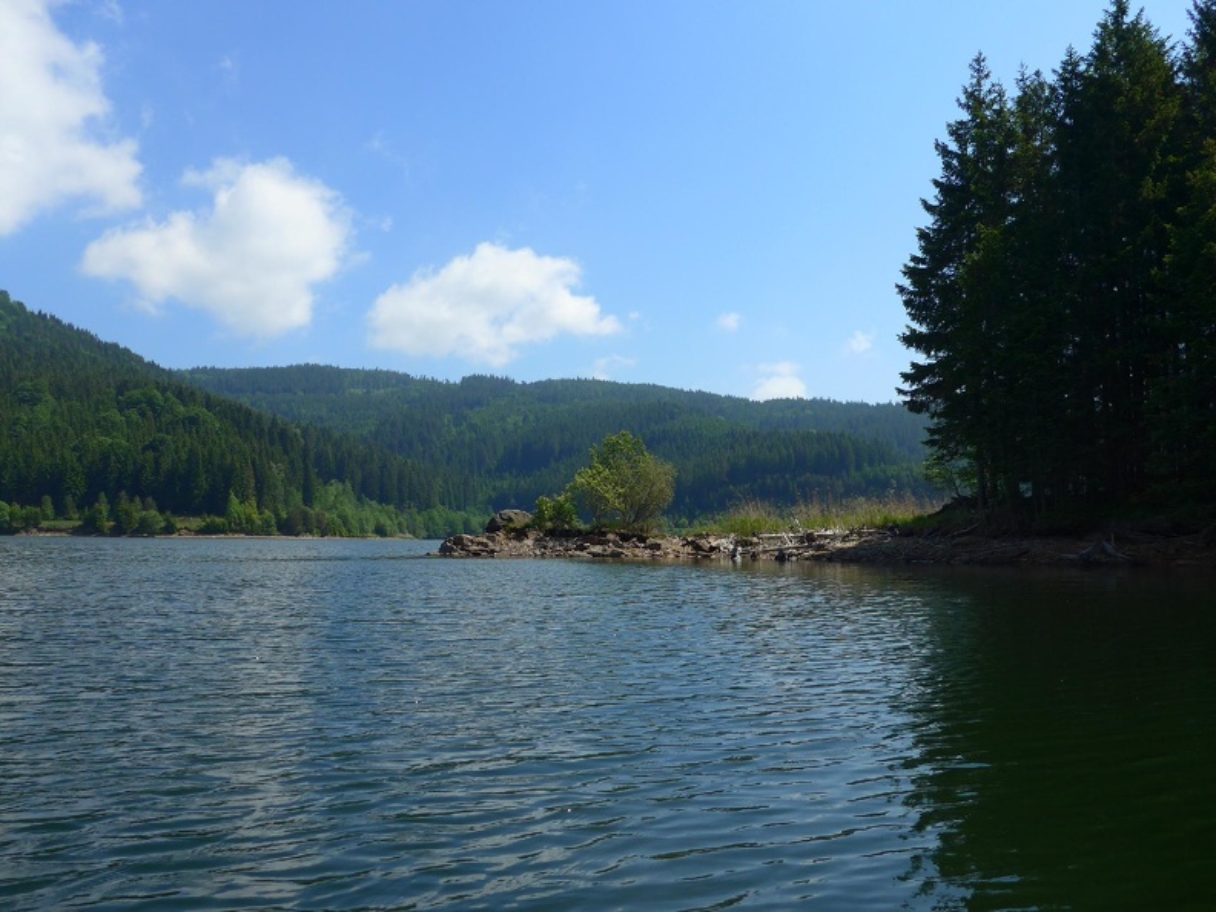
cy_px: 456
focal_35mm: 29
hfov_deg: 61.7
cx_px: 608
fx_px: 1019
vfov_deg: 48.2
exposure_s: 1/1600
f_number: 2.8
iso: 80
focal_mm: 6
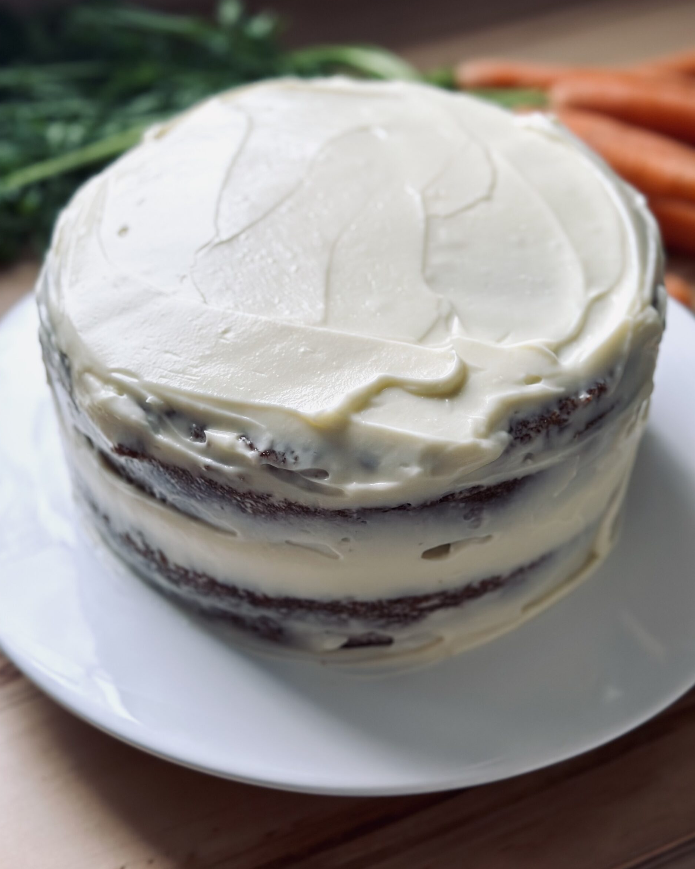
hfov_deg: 29.7
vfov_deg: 36.7
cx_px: 344
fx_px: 1312
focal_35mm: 51
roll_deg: -1.2
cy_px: 415
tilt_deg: -43.1
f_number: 1.78
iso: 64
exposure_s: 1/178
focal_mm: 6.86
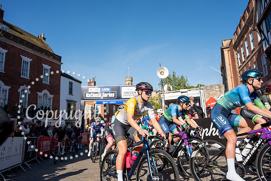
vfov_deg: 46.4
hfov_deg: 65.5
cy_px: 90
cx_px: 136
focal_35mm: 28
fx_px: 211
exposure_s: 1/800
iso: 100
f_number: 4
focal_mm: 28
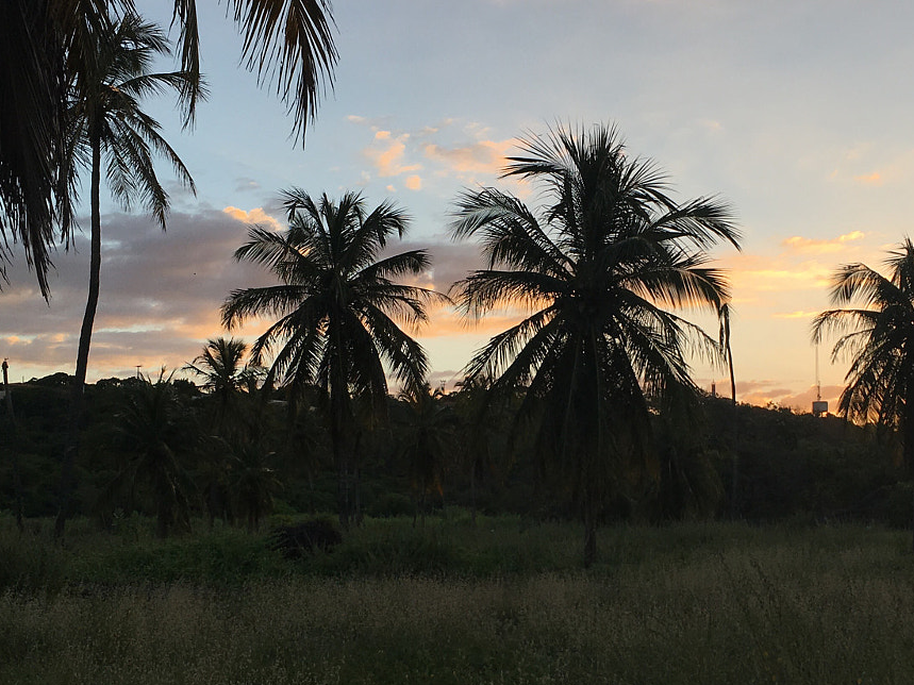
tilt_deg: +5.1
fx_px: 1426
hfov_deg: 35.5
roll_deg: +0.0
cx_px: 529
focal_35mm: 54
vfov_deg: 27.0
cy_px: 400
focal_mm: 4.15
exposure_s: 1/496
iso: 25
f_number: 2.2
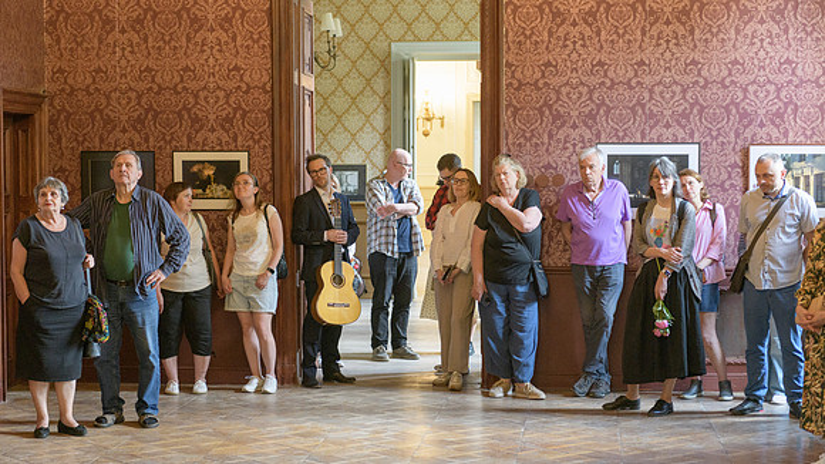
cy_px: 240
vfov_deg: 15.7
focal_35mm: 77
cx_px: 399
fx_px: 1682
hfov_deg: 27.6
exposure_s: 1/160
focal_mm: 70
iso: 2800
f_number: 3.5
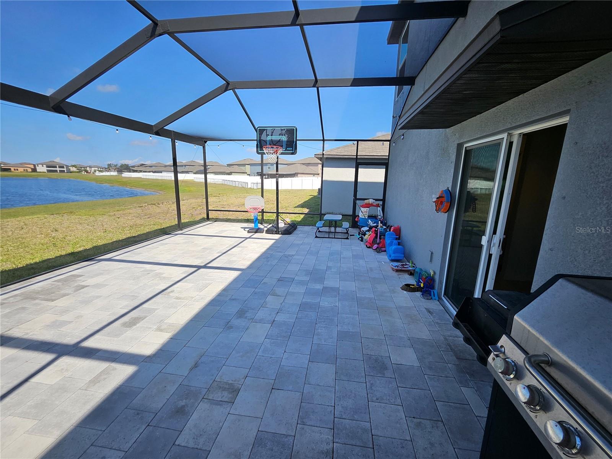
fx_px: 230
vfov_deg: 89.9
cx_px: 306
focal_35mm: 13
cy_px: 230
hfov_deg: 106.2
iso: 32
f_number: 2.2
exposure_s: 1/503
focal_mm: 1.7
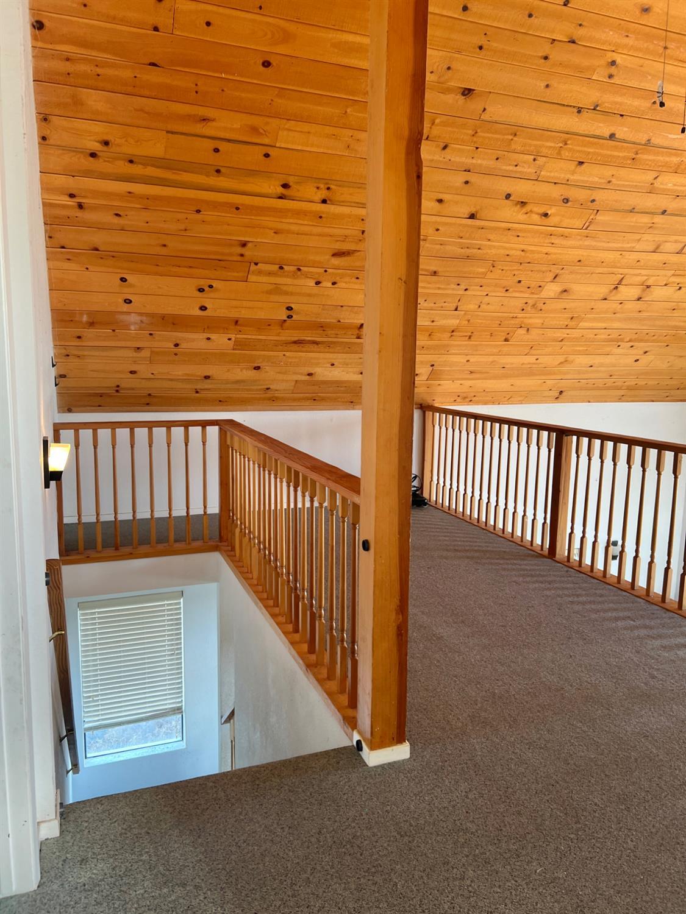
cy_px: 457
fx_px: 687
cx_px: 343
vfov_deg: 67.3
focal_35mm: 26
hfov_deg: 53.1
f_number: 1.5
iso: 80
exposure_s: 1/60
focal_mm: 5.7
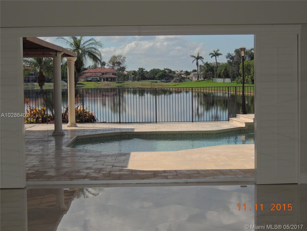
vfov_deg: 21.0
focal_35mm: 70
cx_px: 154
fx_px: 621
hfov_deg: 27.8
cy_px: 116
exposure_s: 1/1250
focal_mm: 12.4
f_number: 3.9
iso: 100
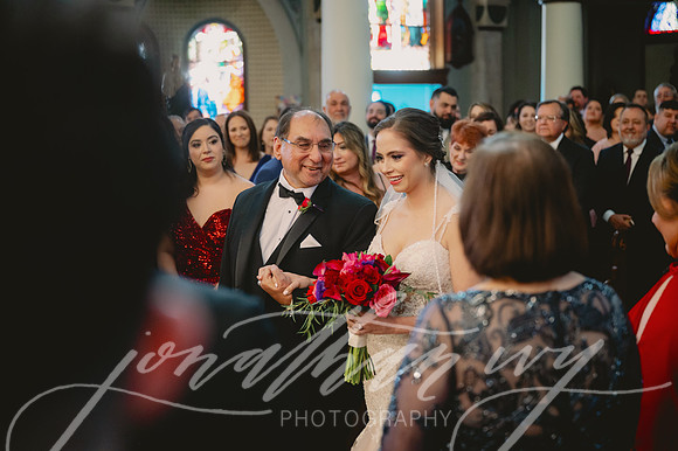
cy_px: 226
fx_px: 1129
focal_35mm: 60
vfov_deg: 22.6
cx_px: 339
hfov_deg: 33.4
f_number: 2.8
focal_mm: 60
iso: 2000
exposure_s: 1/250
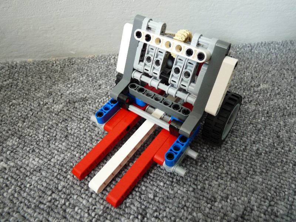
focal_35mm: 27
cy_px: 111
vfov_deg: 51.4
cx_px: 148
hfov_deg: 65.3
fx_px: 231
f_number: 2.8
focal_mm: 4.8
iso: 100
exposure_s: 1/3.2
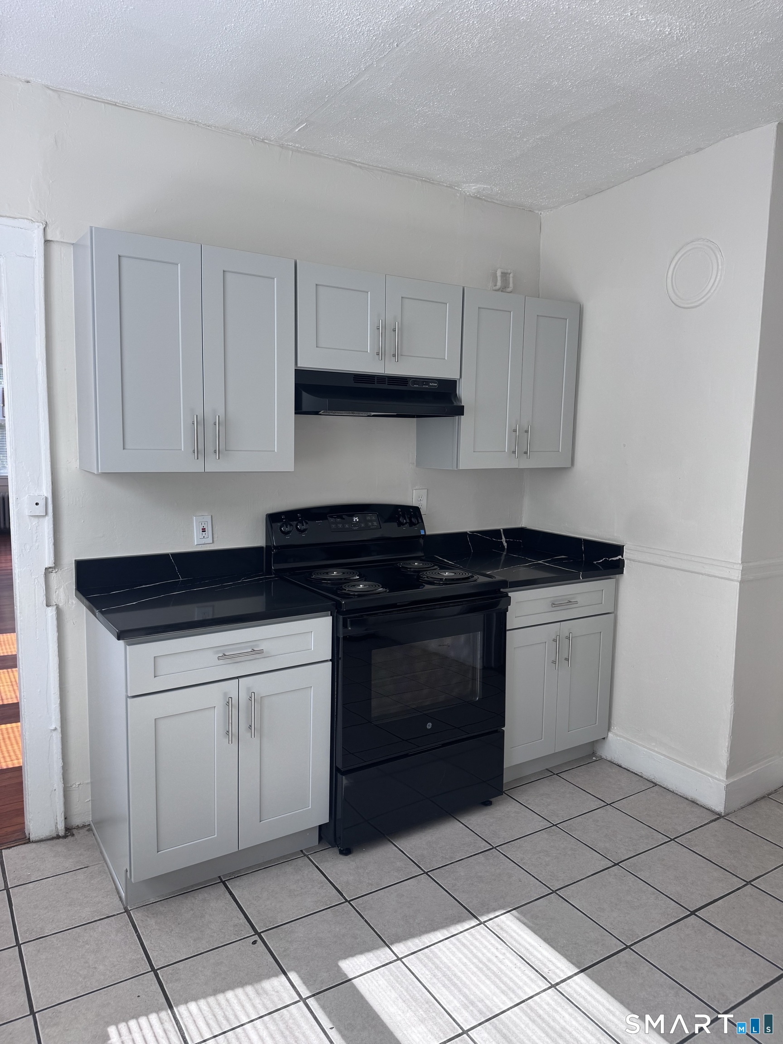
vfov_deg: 71.6
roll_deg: -0.6
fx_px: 724
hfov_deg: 56.8
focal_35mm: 24
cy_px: 522
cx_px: 392
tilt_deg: -10.7
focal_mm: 6.76
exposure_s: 1/179
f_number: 1.78
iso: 64
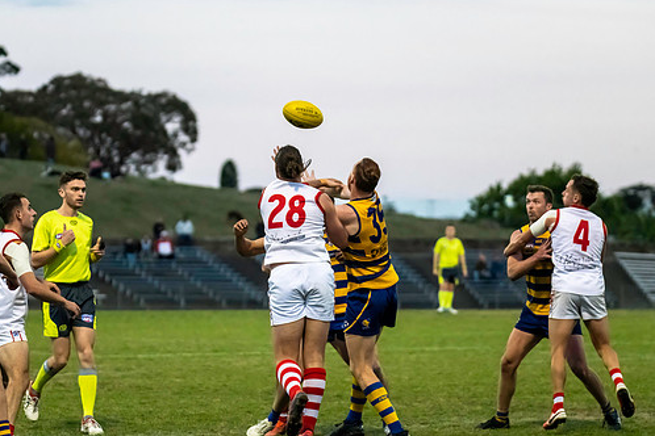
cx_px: 298
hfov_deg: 9.8
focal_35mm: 211
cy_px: 228
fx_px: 3839
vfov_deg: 6.5
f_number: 4
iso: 9000
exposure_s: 1/1600
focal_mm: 170
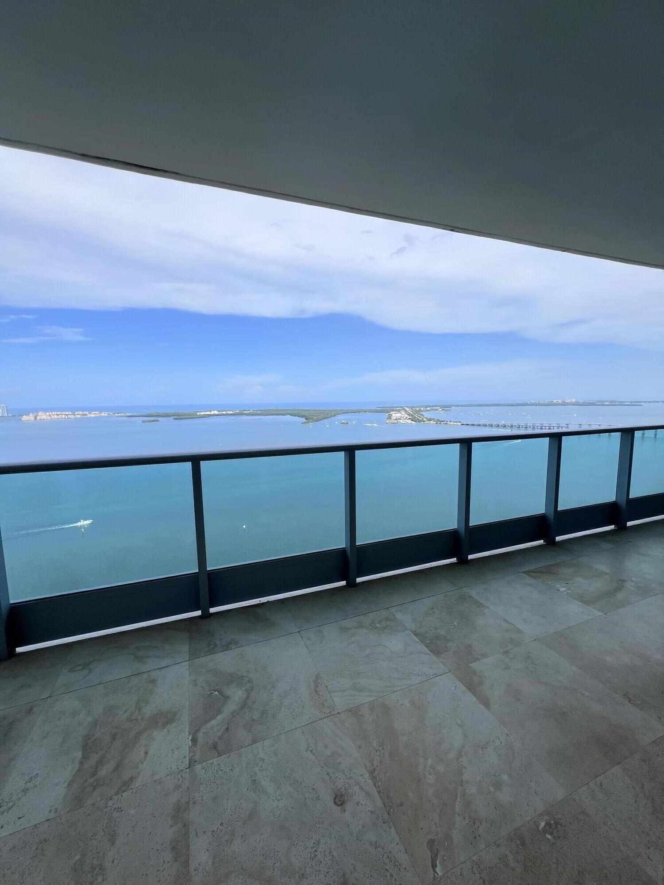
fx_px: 332
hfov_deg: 89.9
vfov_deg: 106.2
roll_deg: +0.7
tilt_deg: -6.4
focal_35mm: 13
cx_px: 332
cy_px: 442
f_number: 1.8
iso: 32
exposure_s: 1/2179
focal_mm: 1.57
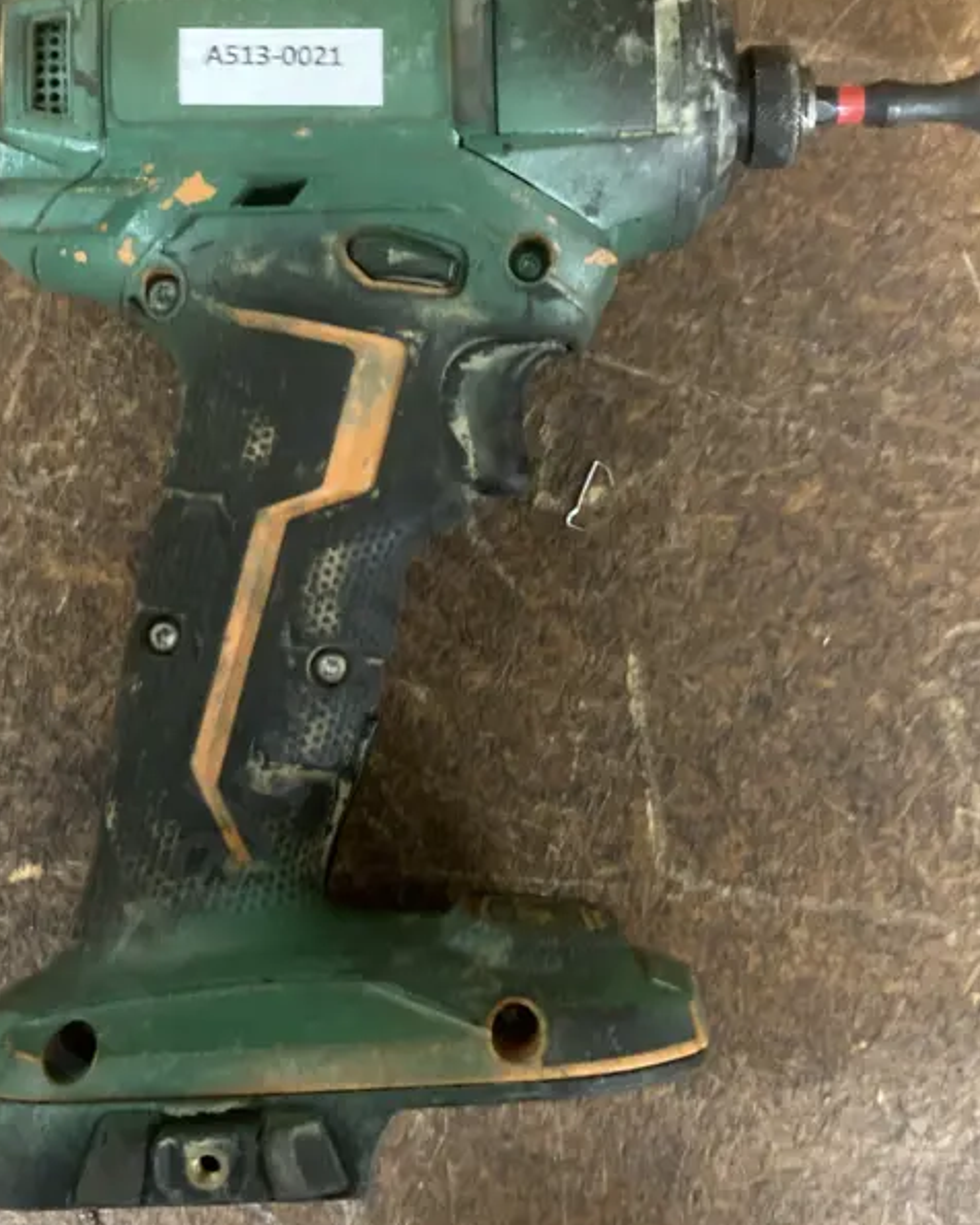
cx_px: 453
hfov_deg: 32.1
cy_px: 539
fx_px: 1704
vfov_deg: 39.5
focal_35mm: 47
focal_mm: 3.99
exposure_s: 1/25
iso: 500
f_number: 1.8
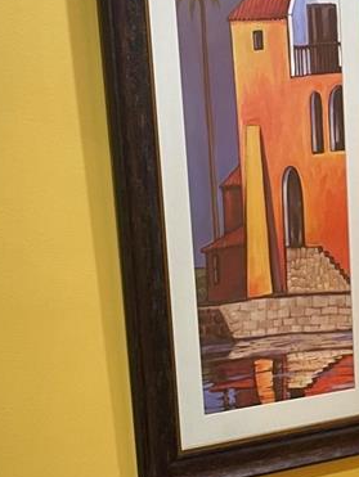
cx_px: 211
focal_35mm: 84
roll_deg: +4.3
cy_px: 382
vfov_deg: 22.9
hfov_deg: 17.6
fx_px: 1160
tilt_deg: -9.4
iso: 125
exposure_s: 1/60
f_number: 1.6
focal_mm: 4.2
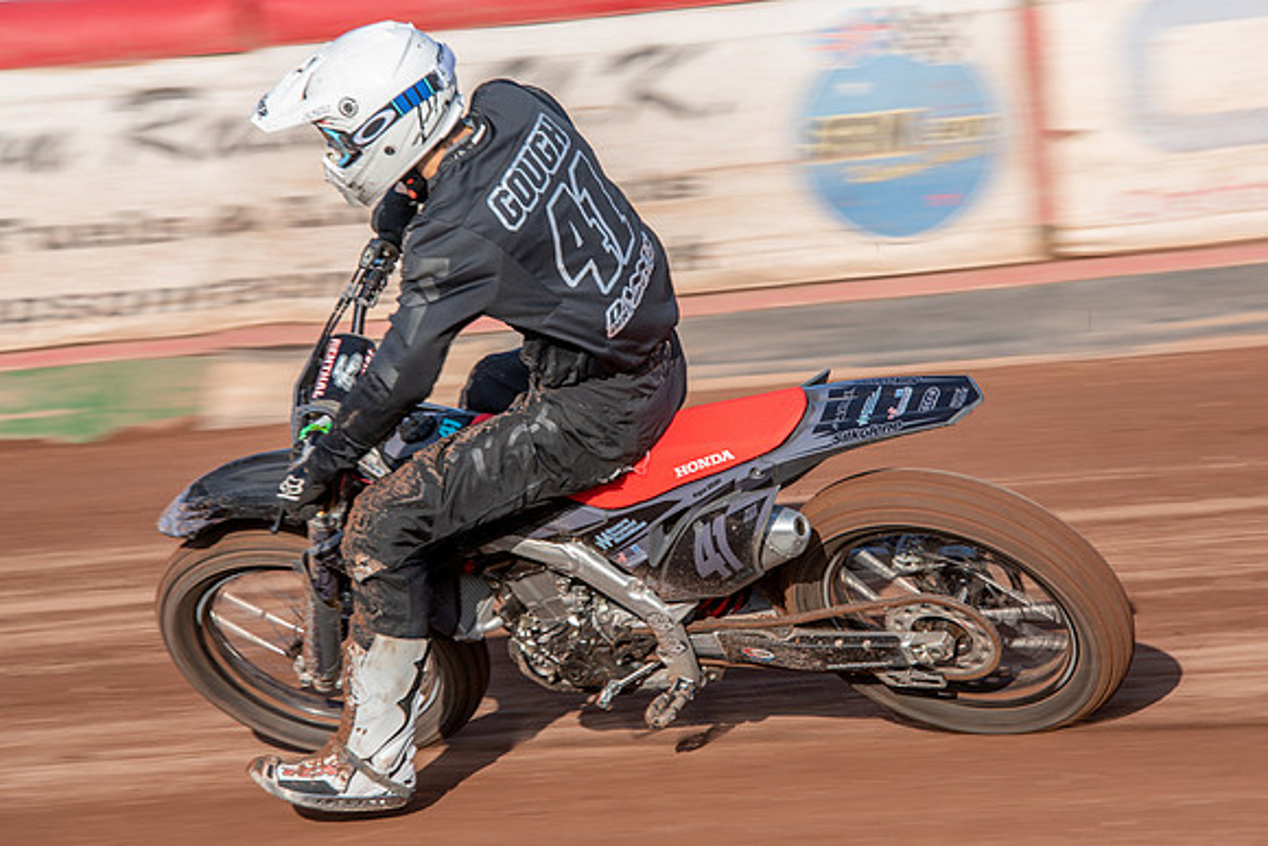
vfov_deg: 5.3
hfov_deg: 7.9
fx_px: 9217
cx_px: 671
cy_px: 395
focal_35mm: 262
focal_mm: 200
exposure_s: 1/200
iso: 100
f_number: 7.1
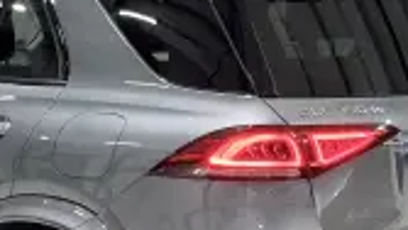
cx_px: 276
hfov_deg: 18.9
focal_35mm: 113
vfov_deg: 10.7
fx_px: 1223
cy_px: 206
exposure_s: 1/50
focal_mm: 6.76
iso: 160
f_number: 1.78
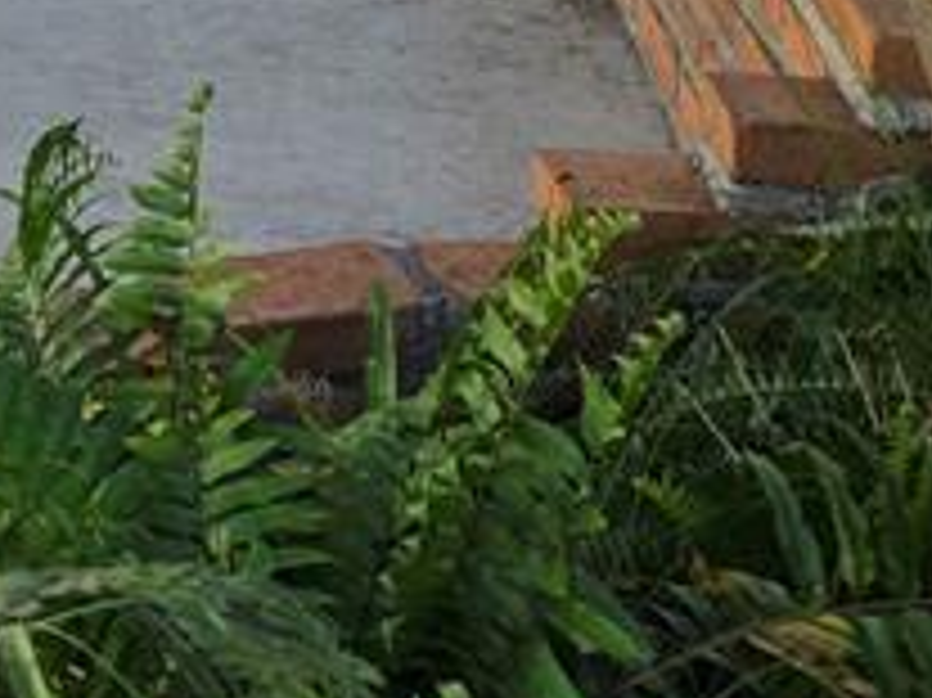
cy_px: -824
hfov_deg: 16.2
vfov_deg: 11.4
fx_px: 3068
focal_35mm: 114
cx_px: -351
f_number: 1.7
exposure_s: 1/586
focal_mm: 6.3
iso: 12
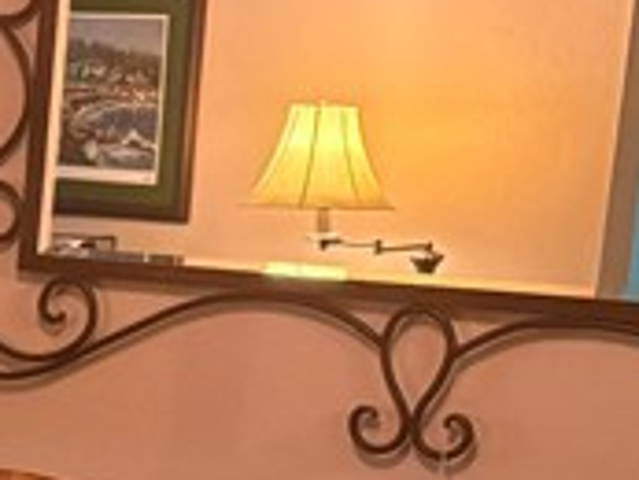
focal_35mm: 154
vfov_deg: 9.5
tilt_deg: -12.1
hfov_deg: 11.0
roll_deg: -0.3
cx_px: -846
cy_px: 617
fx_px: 2845
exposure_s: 1/40
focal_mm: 5.96
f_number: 1.6
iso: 400
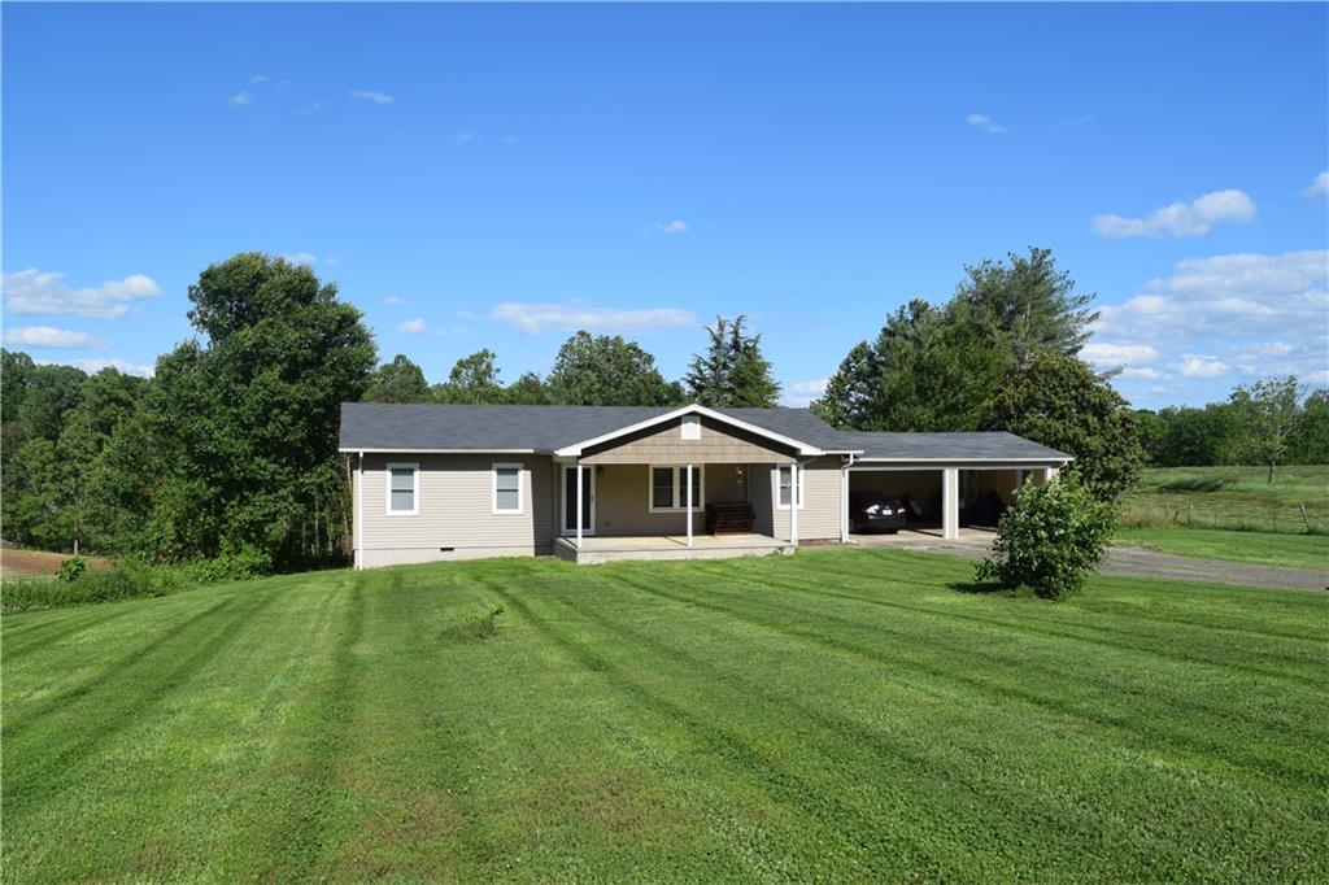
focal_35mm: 27
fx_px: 996
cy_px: 442
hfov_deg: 67.4
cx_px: 664
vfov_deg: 47.9
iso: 200
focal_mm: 18
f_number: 10
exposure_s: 1/400
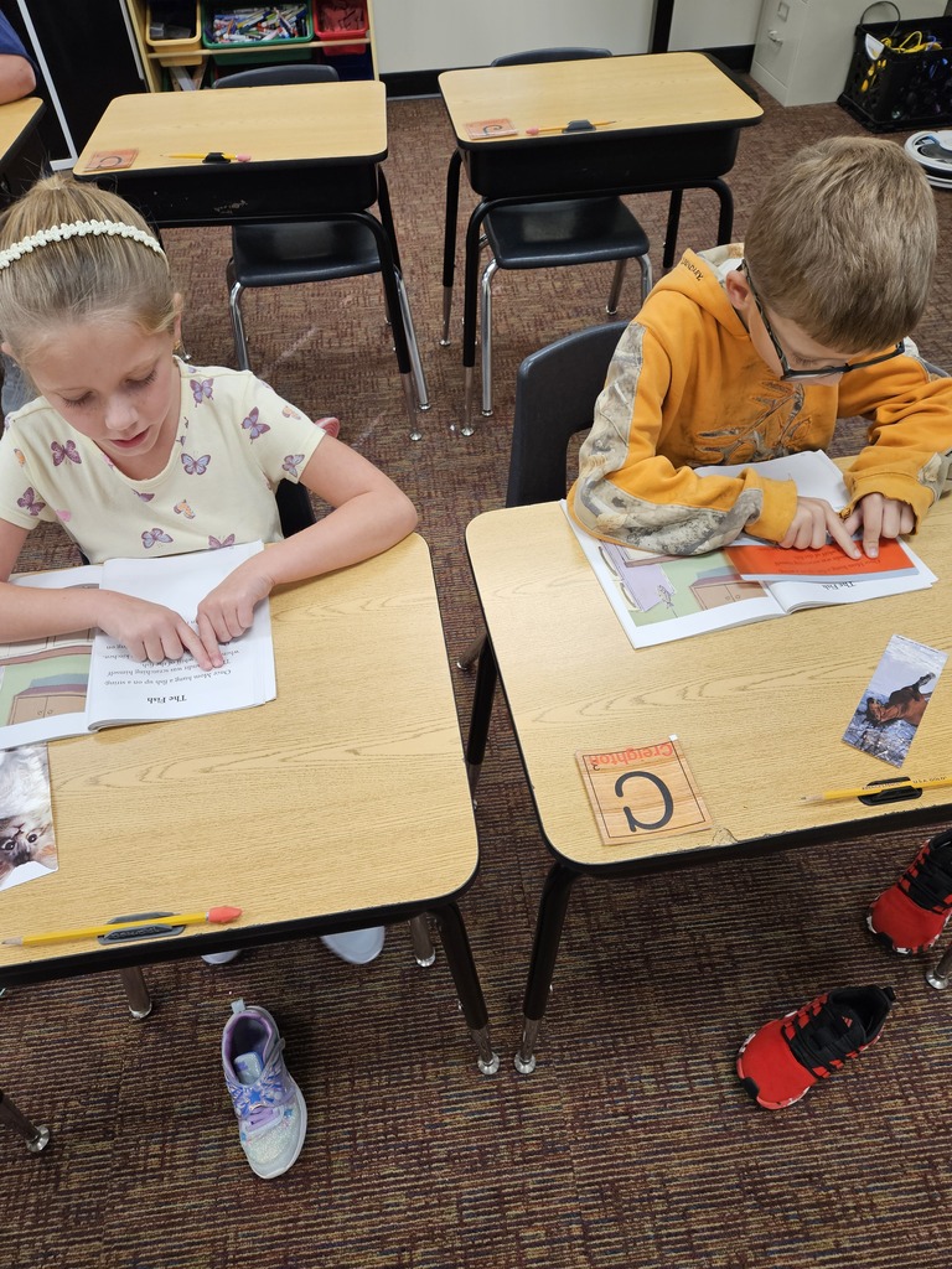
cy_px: 634
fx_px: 843
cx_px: 476
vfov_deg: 73.9
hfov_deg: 58.9
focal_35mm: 23
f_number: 1.8
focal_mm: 5.4
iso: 160
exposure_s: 1/120
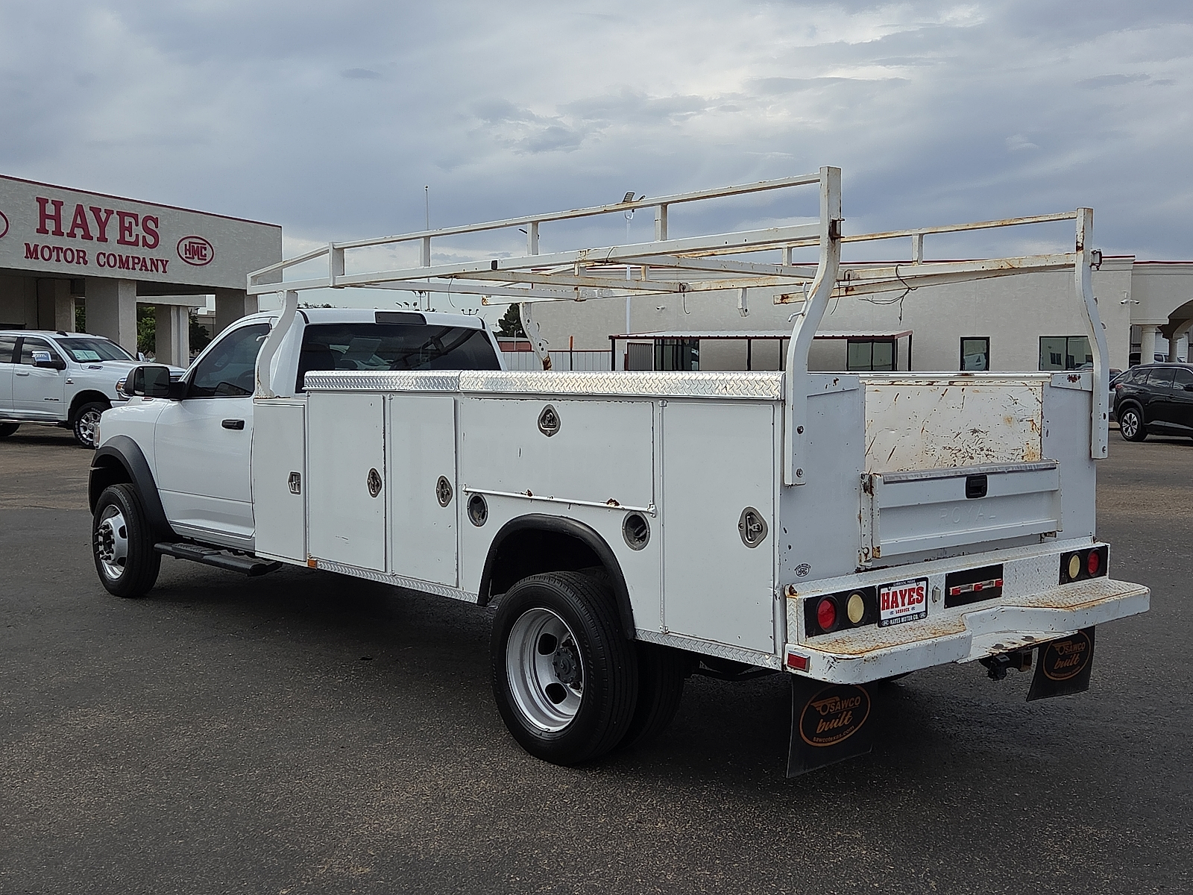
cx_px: 596
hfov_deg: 50.1
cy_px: 448
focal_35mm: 37
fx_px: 1275
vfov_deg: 38.7
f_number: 1.8
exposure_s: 1/5000
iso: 76
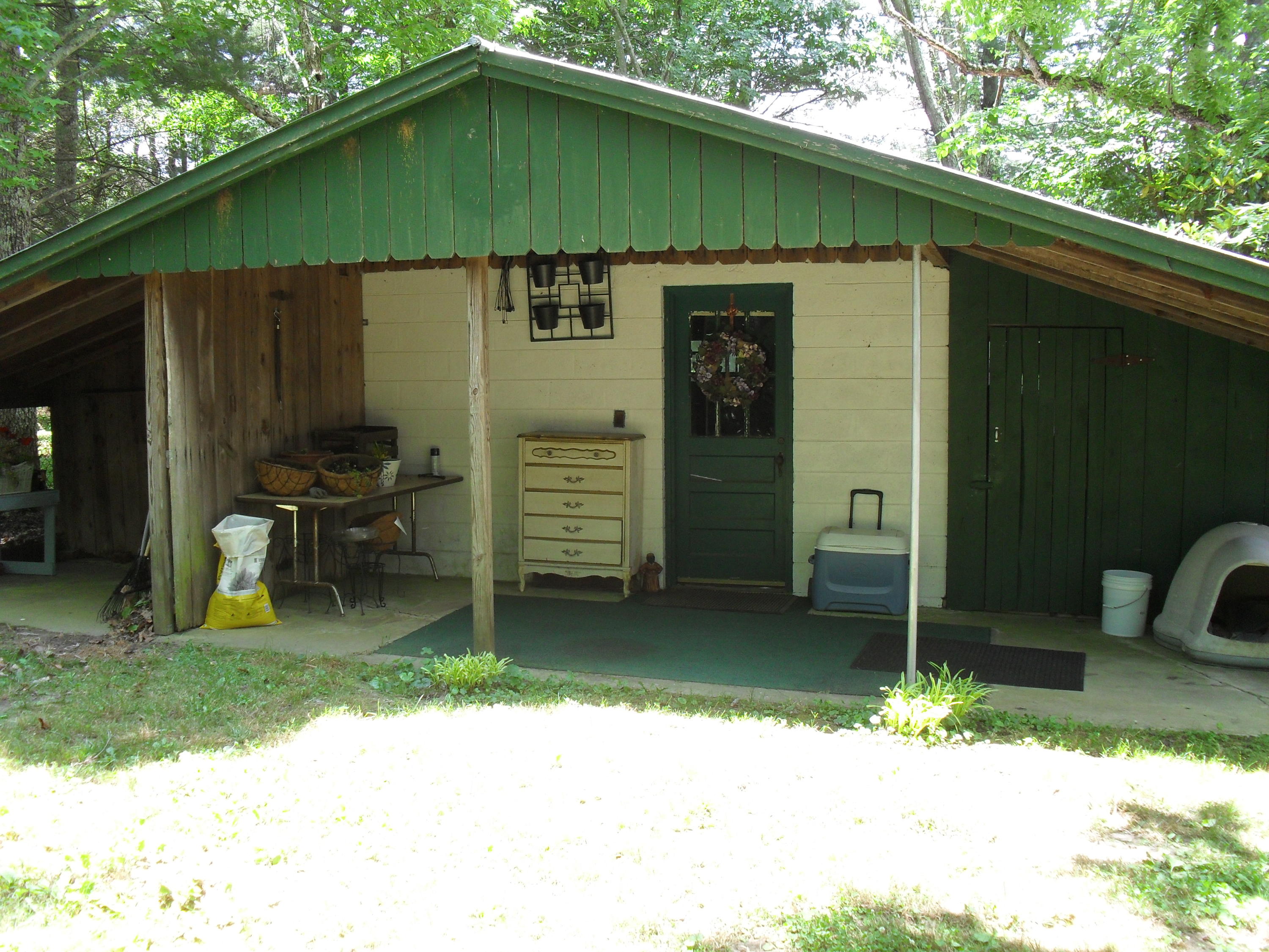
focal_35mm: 35
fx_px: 1283
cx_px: 634
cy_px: 476
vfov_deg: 40.7
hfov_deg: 52.6
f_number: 3.2
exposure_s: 1/60
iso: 100
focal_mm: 6.3
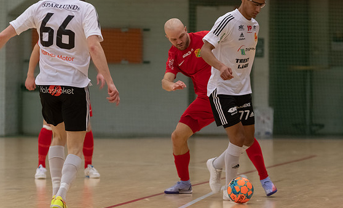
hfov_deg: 7.1
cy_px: 137
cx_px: 212
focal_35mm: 300
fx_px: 2780
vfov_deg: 4.3
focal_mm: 150
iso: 720
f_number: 2.8
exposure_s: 1/800
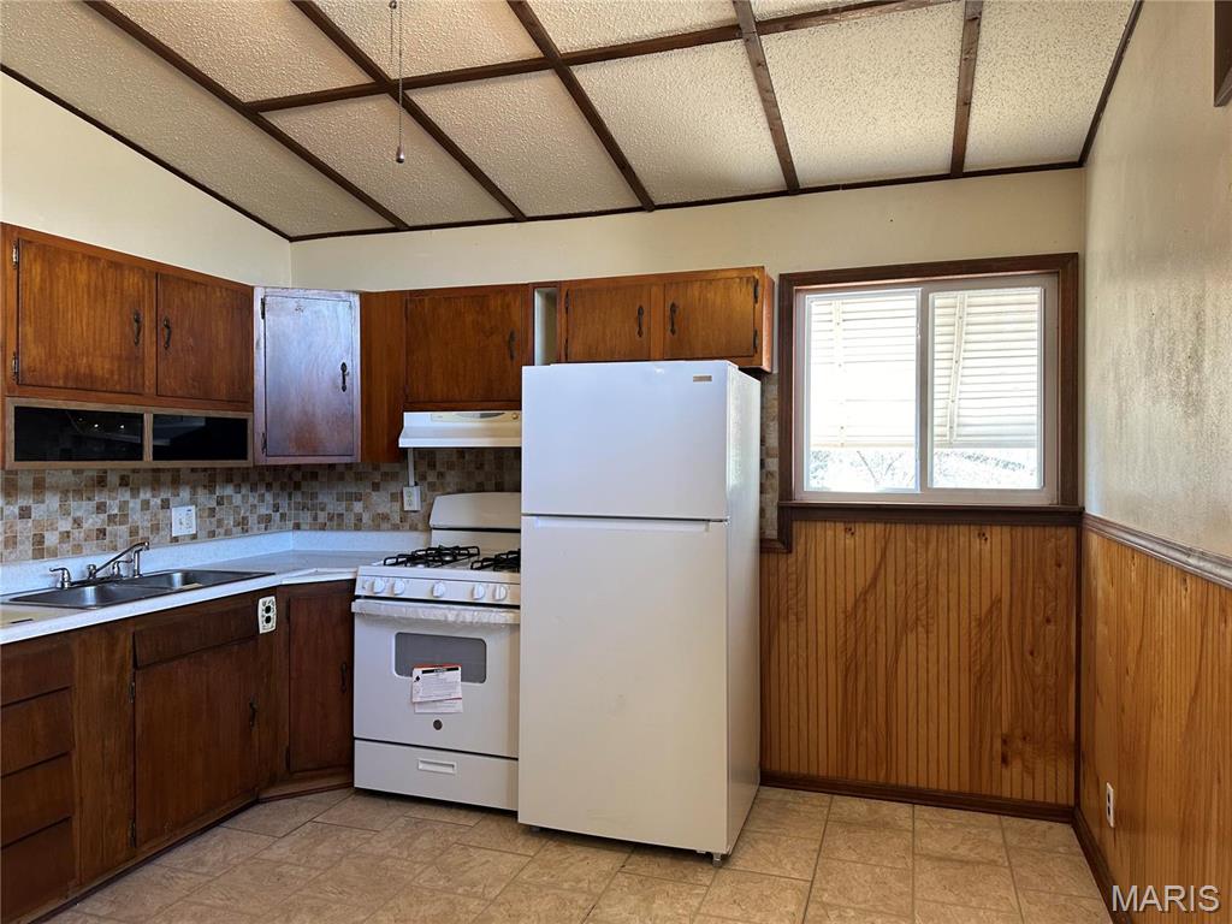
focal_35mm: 24
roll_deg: +0.3
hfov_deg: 71.6
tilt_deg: +0.7
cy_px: 462
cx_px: 616
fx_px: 854
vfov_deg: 56.8
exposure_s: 1/60
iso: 125
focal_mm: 6.86
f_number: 1.78
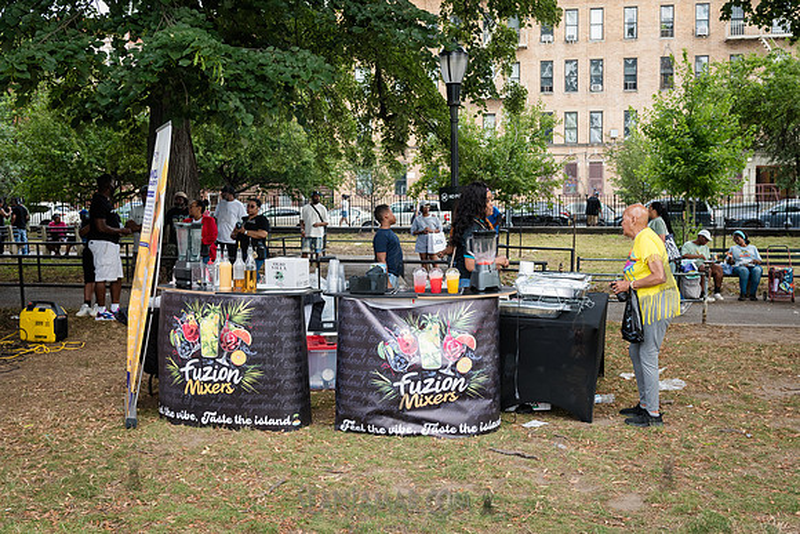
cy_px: 275
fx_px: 895
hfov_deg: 48.1
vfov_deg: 33.2
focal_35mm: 40
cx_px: 421
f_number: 4.5
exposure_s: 1/400
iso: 1000
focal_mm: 34
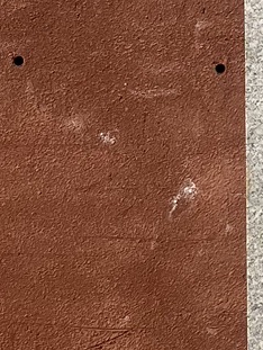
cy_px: 5
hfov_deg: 8.4
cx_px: 570
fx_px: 1688
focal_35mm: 167
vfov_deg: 11.7
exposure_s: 1/2571
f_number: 1.6
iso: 50
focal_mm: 5.1
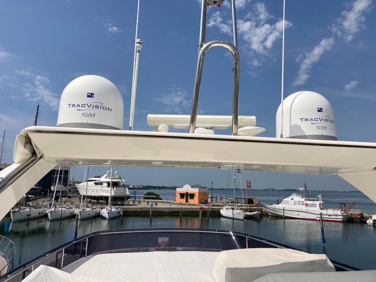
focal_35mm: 28
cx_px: 188
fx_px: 304
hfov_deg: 63.4
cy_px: 141
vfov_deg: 49.7
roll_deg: -2.0
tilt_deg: +11.4
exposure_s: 1/6024
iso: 20
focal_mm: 3.99
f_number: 1.8
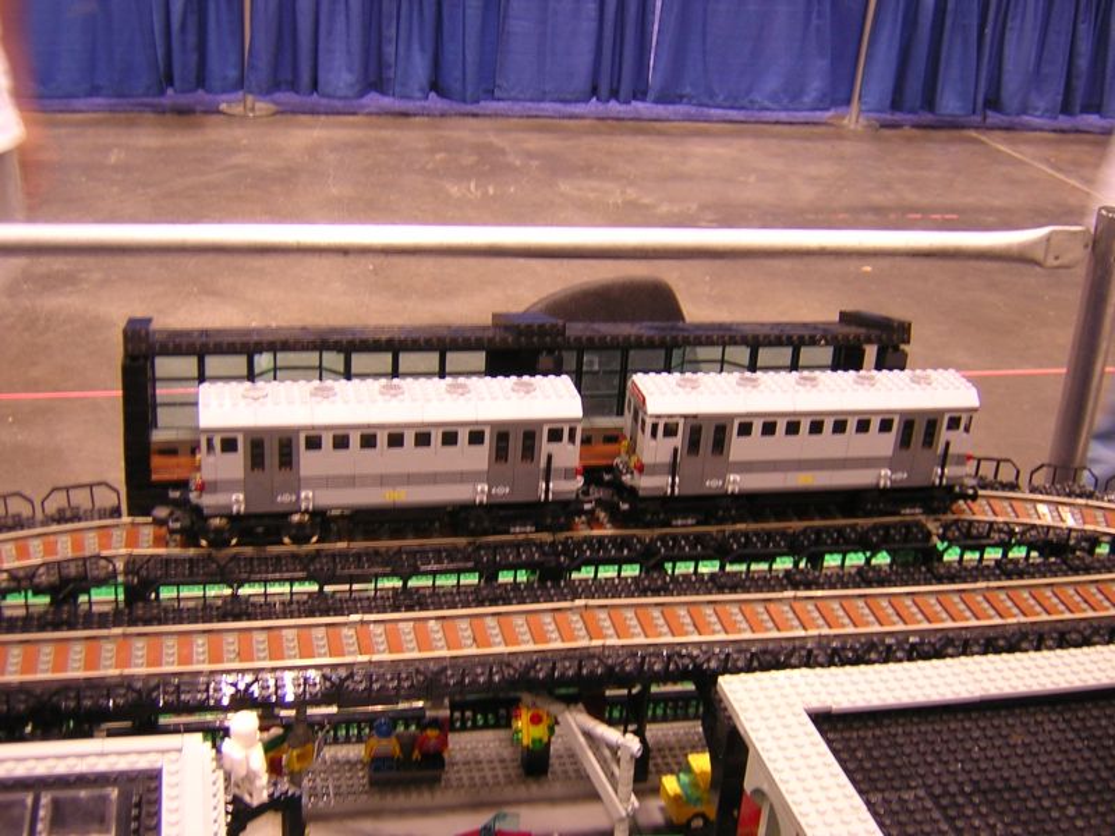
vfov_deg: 33.6
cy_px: 418
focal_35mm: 43
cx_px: 558
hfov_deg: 43.9
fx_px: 1385
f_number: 2.8
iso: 100
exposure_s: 1/7.6
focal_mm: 5.6
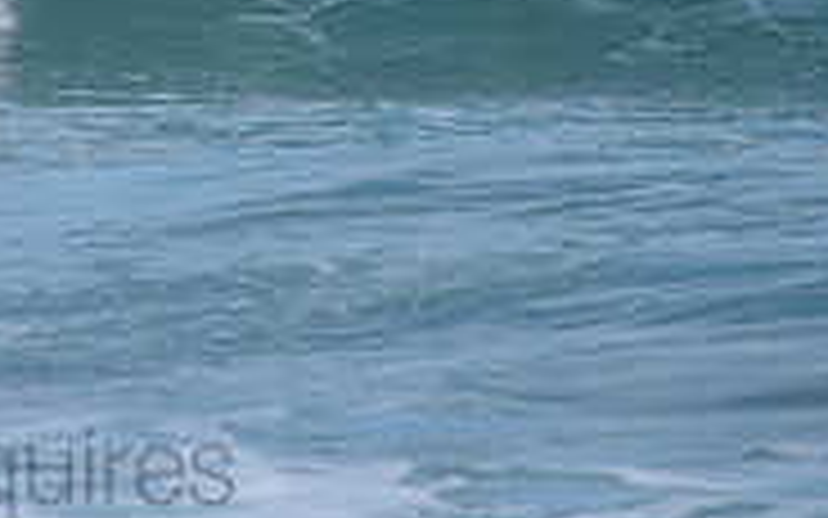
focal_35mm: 1609
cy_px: -282
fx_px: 36308
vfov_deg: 0.8
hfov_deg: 1.3
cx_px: -112
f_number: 6.3
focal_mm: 500
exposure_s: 1/2500
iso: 250
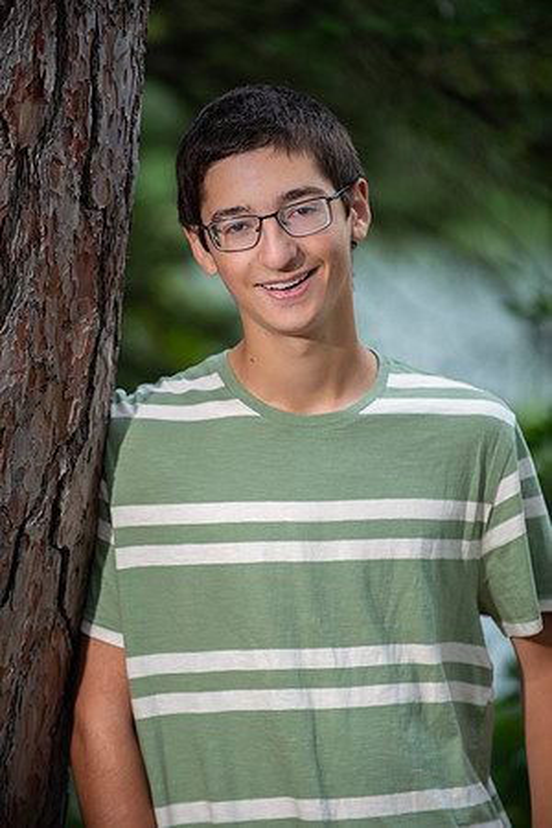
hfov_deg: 6.9
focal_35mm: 200
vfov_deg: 10.3
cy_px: 414
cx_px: 276
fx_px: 4600
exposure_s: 1/125
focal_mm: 200
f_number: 3.5
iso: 100
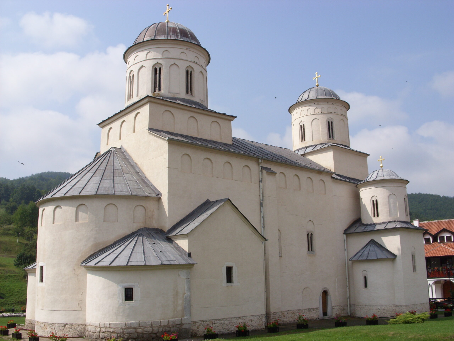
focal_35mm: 38
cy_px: 170
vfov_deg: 37.7
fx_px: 498
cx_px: 227
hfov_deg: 49.0
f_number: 4.9
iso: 50
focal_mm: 6.3
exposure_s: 1/593
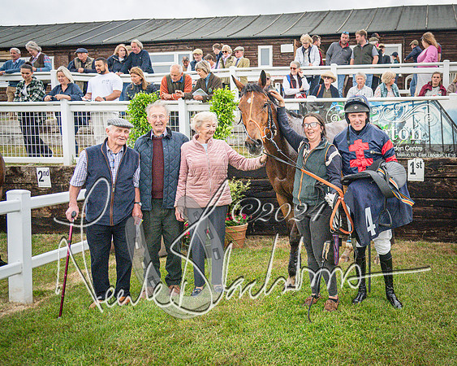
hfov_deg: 50.0
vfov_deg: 42.5
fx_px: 469
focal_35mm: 35
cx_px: 338
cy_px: 164
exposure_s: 1/5000
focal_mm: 24
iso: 800
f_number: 4
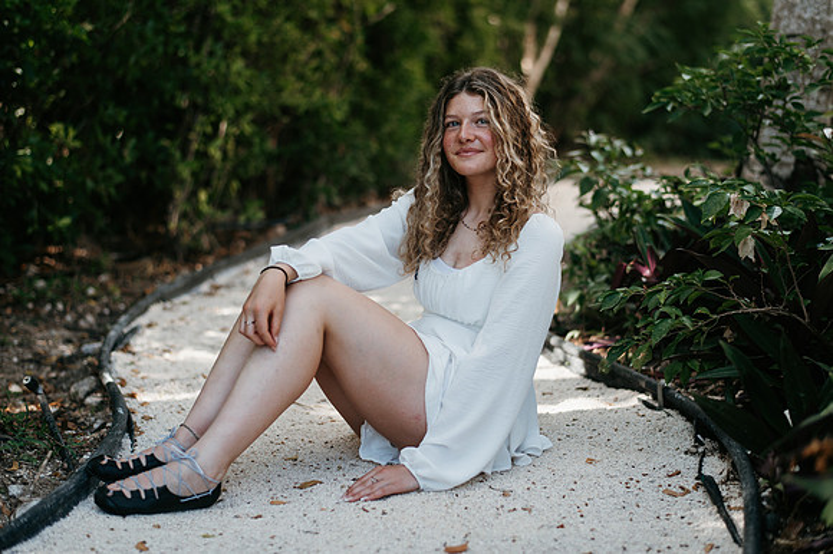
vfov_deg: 23.4
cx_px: 416
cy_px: 277
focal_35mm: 58
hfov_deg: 34.5
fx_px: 1341
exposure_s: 1/800
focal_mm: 58
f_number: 2
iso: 400
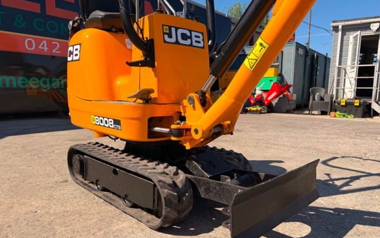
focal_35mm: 26
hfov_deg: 70.4
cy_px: 130
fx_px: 269
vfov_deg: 47.6
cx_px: 193
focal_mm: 6.76
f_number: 1.78
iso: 80
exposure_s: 1/4405
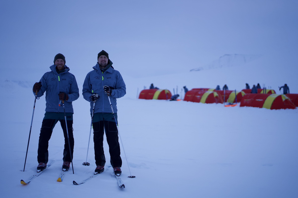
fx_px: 414
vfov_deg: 27.0
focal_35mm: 50
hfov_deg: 39.6
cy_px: 99
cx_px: 149
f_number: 1.4
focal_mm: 50
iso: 500
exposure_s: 1/4000
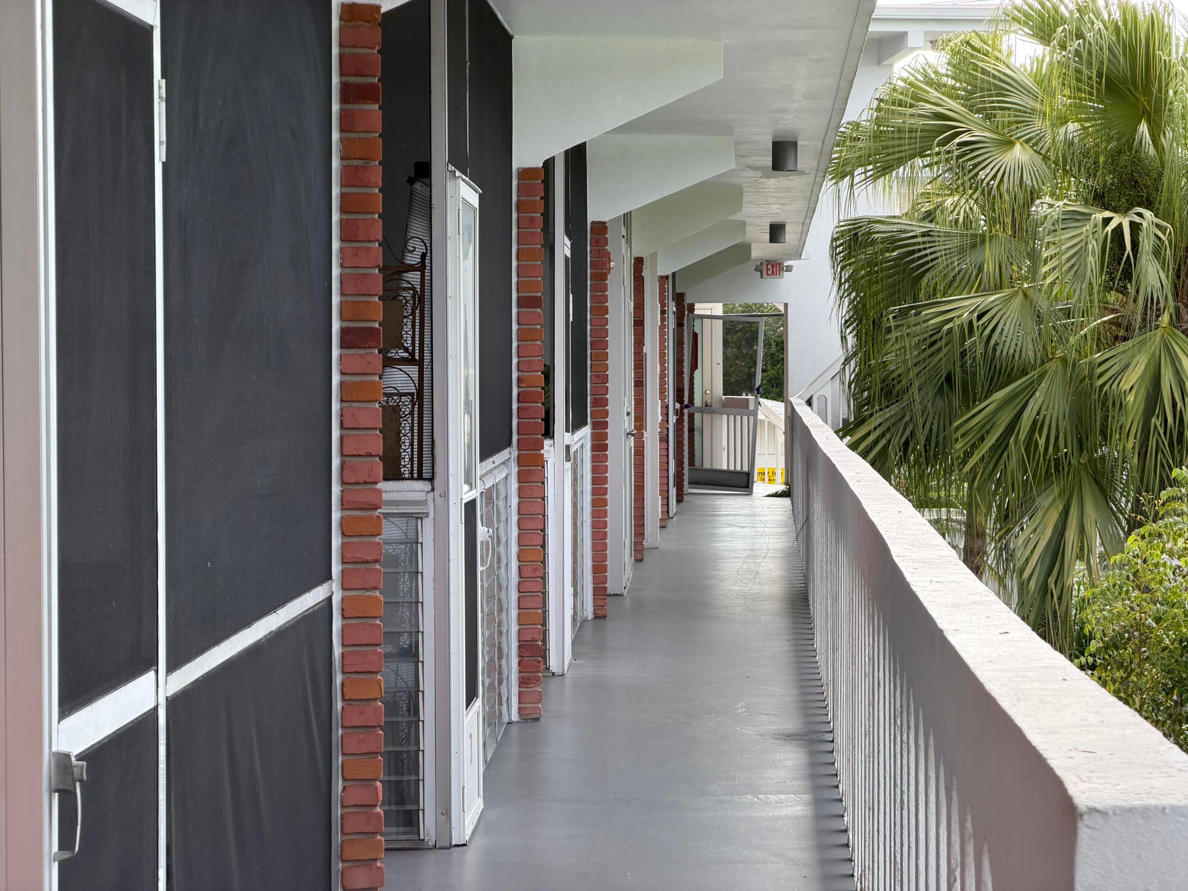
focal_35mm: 100
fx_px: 3432
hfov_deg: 19.6
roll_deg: +0.9
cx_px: 594
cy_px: 446
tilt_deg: -1.7
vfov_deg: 14.8
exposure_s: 1/179
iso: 50
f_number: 2.8
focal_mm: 16.89
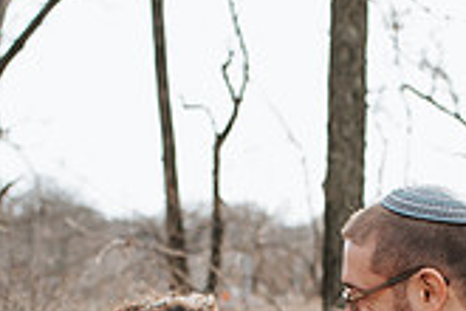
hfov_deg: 16.6
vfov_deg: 10.6
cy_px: 505
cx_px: 297
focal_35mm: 123
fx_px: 1592
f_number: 3.2
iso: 110
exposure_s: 1/400
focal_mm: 35
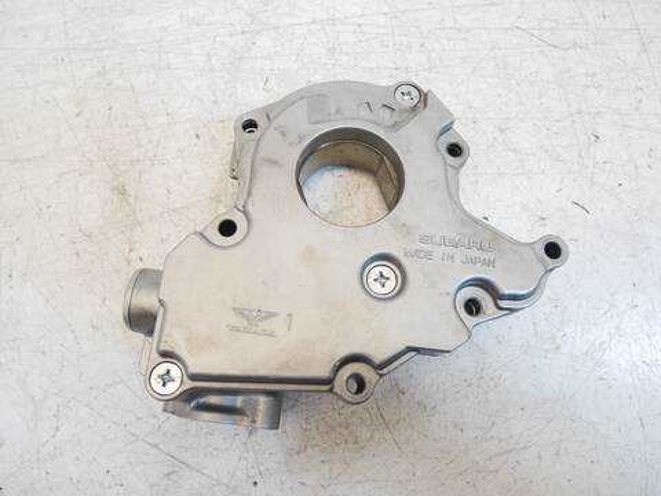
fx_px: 458
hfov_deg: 71.6
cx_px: 330
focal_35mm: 24
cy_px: 248
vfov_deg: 56.8
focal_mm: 12
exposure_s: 1/60
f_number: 3.5
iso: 320
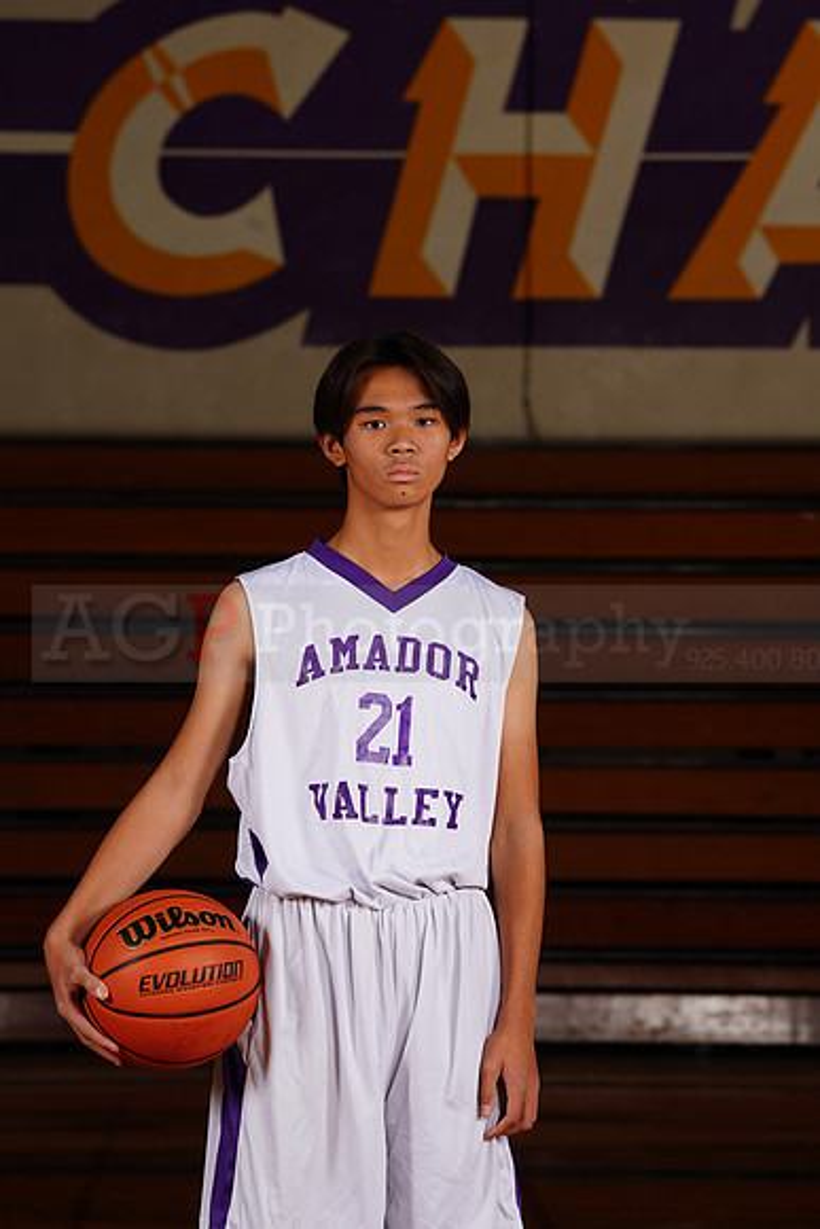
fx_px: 5839
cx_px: 410
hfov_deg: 8.0
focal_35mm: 171
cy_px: 614
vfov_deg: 12.0
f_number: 9
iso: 200
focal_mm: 171
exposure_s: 1/200
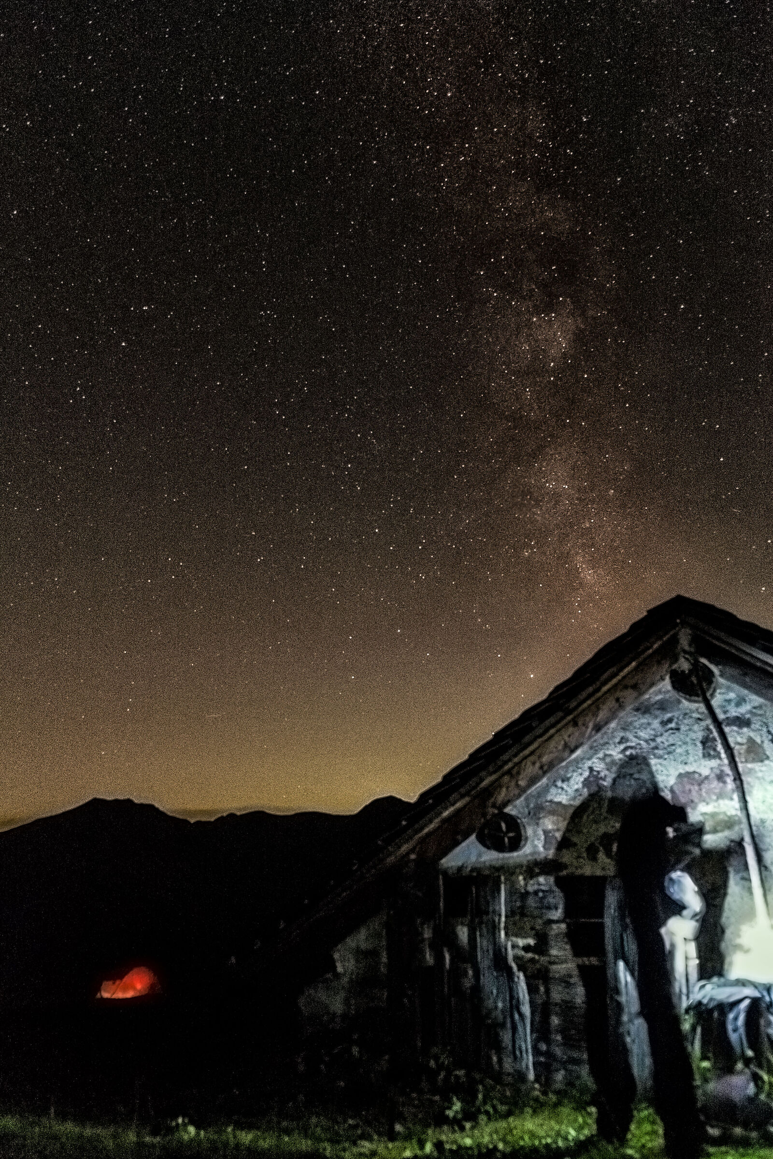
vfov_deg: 63.7
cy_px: 580
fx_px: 934
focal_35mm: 29
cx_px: 386
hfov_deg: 45.0
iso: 3200
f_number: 2.8
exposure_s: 5
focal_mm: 19.6
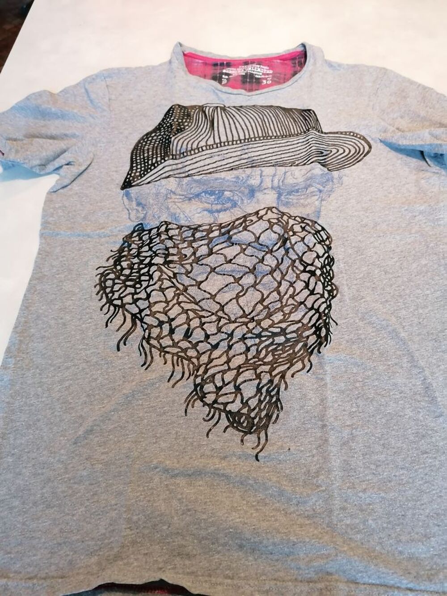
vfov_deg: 65.3
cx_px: 224
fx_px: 465
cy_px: 298
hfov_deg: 51.4
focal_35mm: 27
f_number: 1.8
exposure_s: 1/25
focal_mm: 4.75
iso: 400
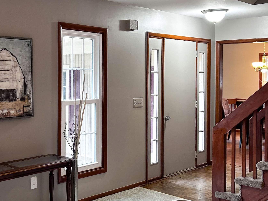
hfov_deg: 38.2
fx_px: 372
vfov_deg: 29.8
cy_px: 149
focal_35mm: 48
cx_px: 53
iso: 160
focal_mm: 5.7
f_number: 1.5
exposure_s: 1/60
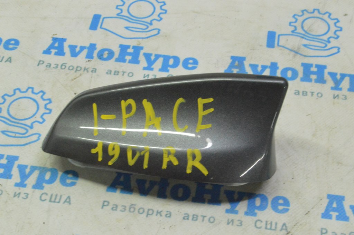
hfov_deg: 28.1
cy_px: 118
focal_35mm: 72
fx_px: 707
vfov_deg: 18.9
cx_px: 177
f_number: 20
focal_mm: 48
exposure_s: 1/30
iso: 6400
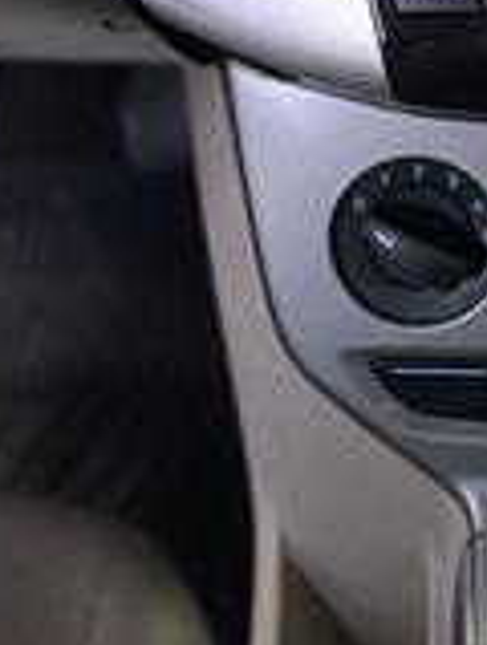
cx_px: 694
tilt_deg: -27.3
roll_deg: -0.3
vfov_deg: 19.6
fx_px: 1625
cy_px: -310
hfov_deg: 15.9
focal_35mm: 87
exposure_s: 1/33
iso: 400
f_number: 1.8
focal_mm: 4.25
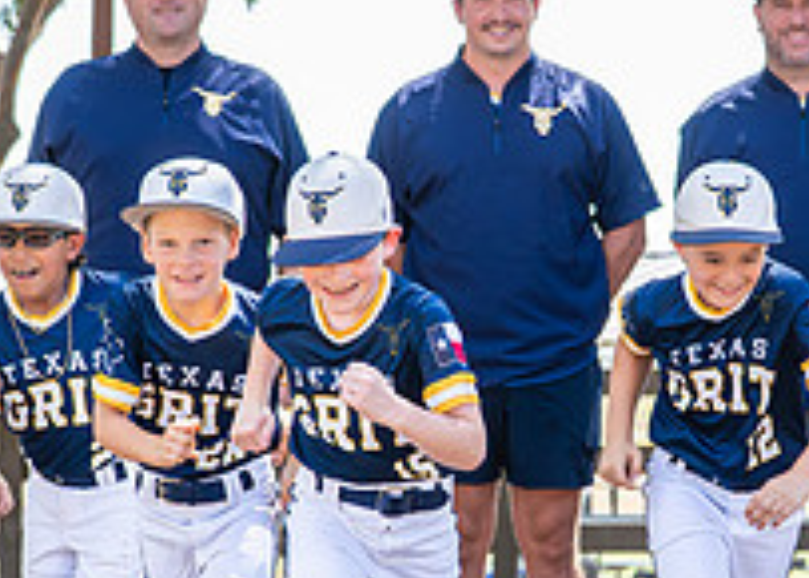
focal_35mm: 196
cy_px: 379
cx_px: 450
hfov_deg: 10.3
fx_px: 4503
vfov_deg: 7.3
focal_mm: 50
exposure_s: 1/1000
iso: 400
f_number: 3.5
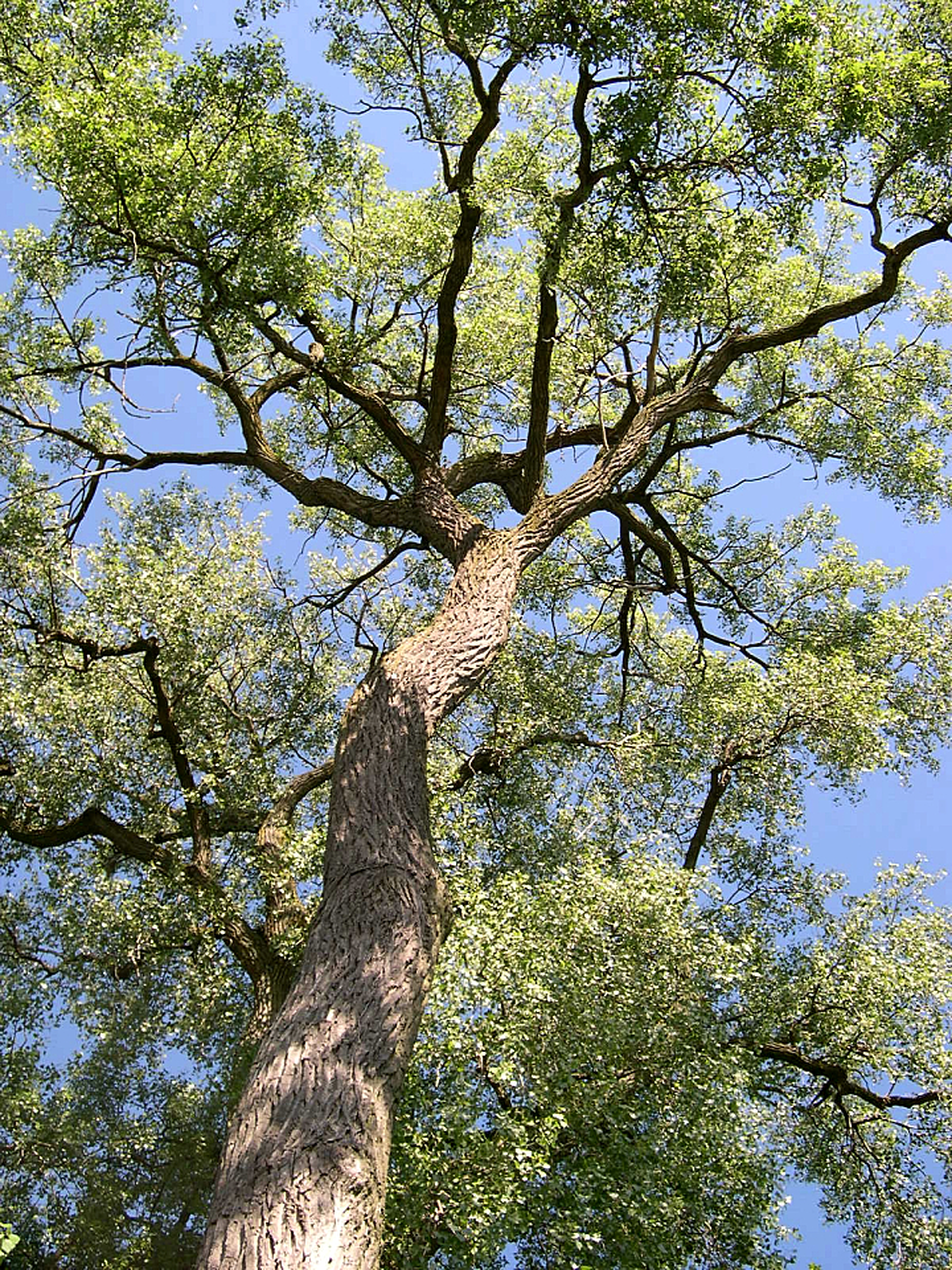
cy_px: 635
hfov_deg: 37.7
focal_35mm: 38
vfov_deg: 49.0
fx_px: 1393
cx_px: 476
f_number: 2.8
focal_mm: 8
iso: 100
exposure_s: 1/467
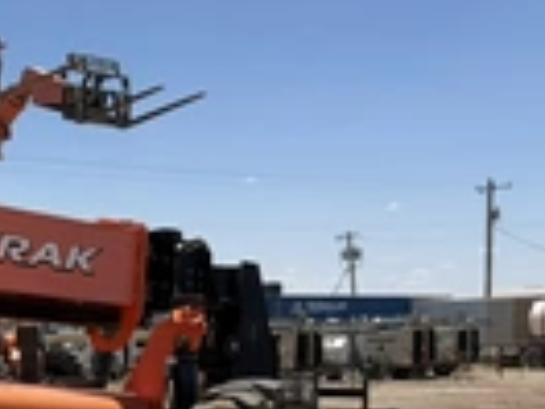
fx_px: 1149
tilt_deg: -1.9
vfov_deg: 19.7
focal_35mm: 73
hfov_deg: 22.9
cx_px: -215
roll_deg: +1.4
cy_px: 392
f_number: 1.78
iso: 80
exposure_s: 1/6711
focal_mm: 6.76
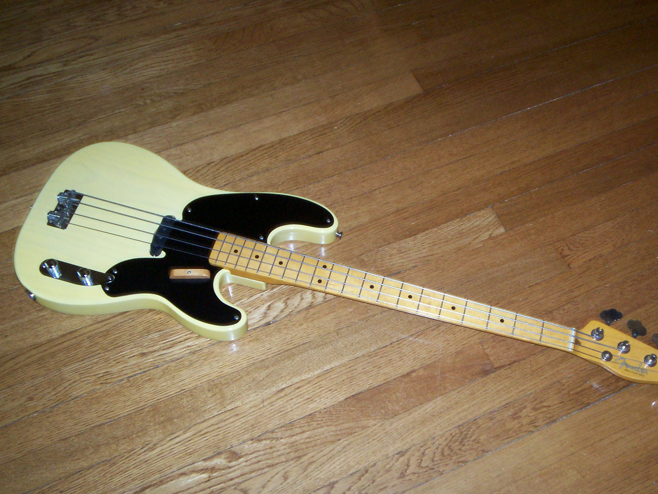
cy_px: 291
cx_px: 389
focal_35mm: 46
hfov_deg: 41.1
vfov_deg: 31.4
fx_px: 874
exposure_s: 1/64
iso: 140
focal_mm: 5.9
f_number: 4.5
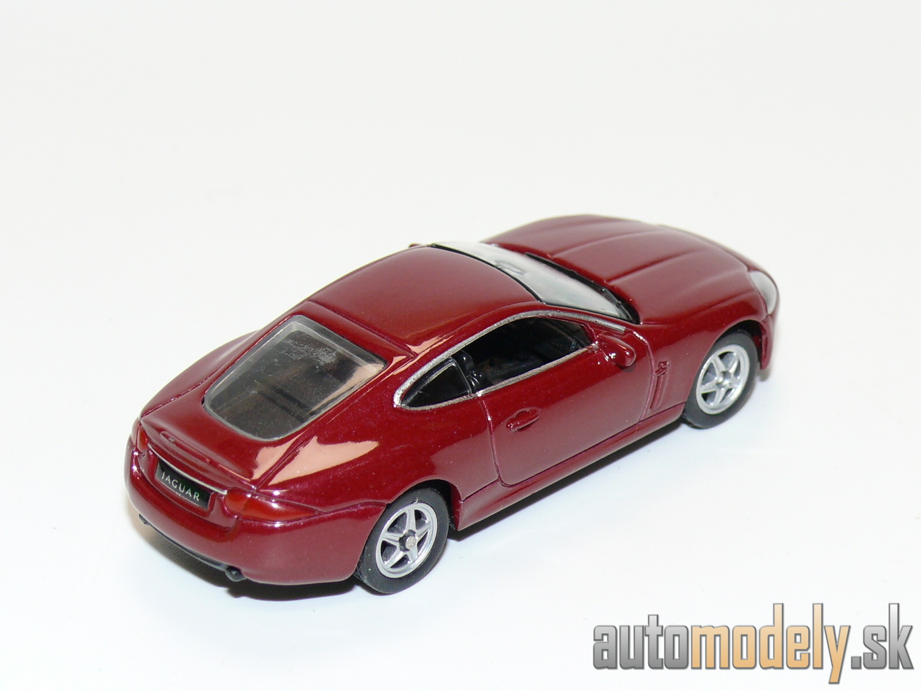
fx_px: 2740
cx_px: 460
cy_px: 346
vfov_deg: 14.4
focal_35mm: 103
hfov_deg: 19.1
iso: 100
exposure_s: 1/30
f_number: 4
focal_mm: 13.5
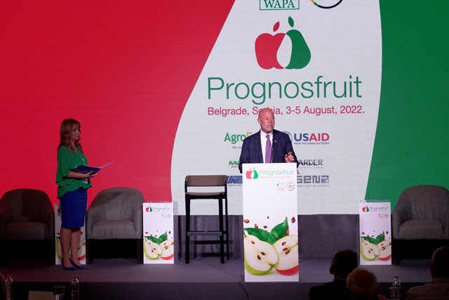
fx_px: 1310
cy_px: 150
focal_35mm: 105
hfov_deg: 19.5
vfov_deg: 13.0
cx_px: 224
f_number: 10
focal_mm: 70
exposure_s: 1/100
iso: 2500
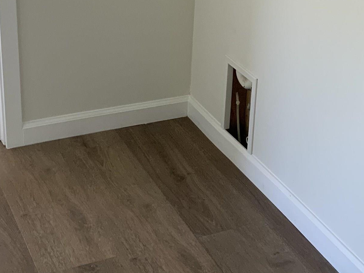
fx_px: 778
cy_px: 59
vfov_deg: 19.7
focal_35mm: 74
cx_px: 236
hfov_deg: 26.2
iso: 64
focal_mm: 3
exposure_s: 1/60
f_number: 1.8
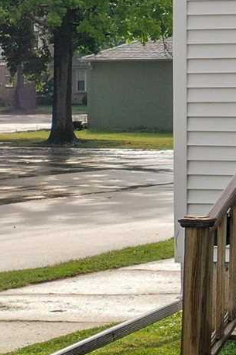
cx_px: 729
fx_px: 1850
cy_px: 69
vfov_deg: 10.9
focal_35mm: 188
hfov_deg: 6.6
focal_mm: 10.26
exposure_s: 1/120
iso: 100
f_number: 5
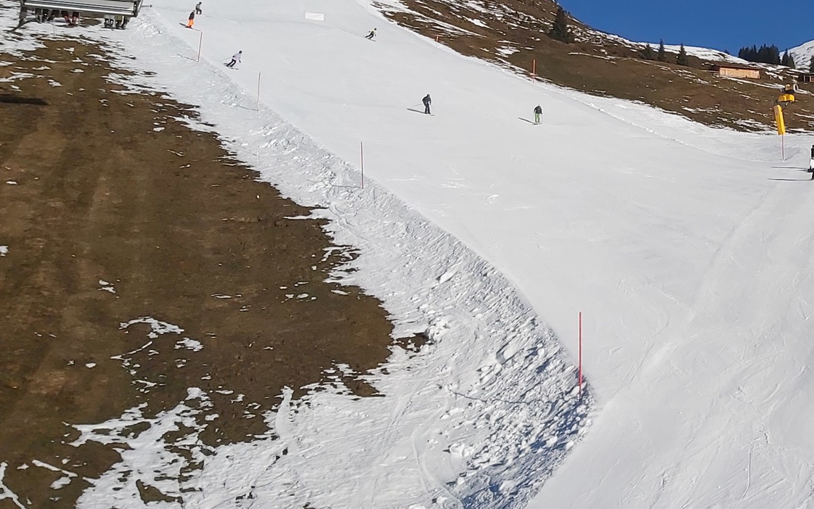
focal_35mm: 59
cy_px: 124
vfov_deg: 21.8
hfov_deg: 31.8
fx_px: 1309
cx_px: 818
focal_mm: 3.92
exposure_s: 1/4898
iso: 64
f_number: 1.7
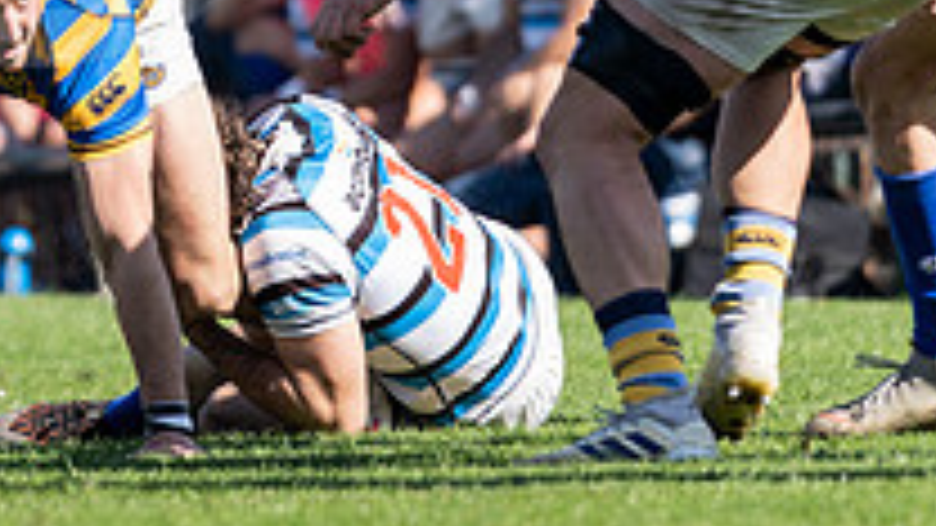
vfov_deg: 1.3
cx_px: 61
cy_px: -296
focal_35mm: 944
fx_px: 23429
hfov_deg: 2.3
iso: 100
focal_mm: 200
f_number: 3.2
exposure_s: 1/800
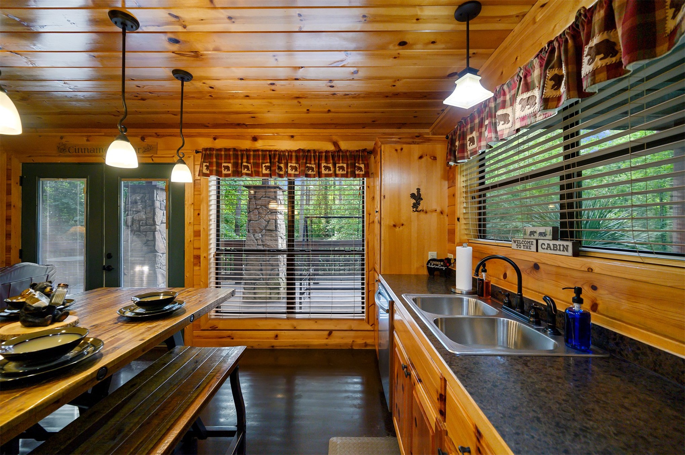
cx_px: 342
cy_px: 228
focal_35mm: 14
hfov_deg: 104.3
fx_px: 266
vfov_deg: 81.1
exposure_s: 1/100
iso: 640
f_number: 5
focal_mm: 14
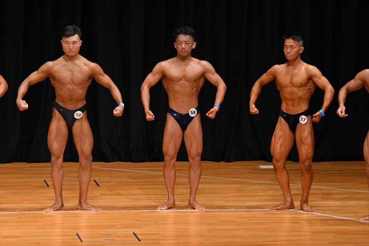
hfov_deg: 8.1
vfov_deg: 5.4
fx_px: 2613
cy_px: 123
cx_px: 184
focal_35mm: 255
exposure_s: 1/400
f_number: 5.6
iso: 3200
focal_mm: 170
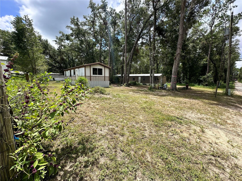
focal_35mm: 14
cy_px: 90
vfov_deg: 85.7
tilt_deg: -6.8
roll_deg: -1.4
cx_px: 121
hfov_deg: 102.1
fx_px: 98
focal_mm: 2.22
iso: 50
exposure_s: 1/1092
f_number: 2.2
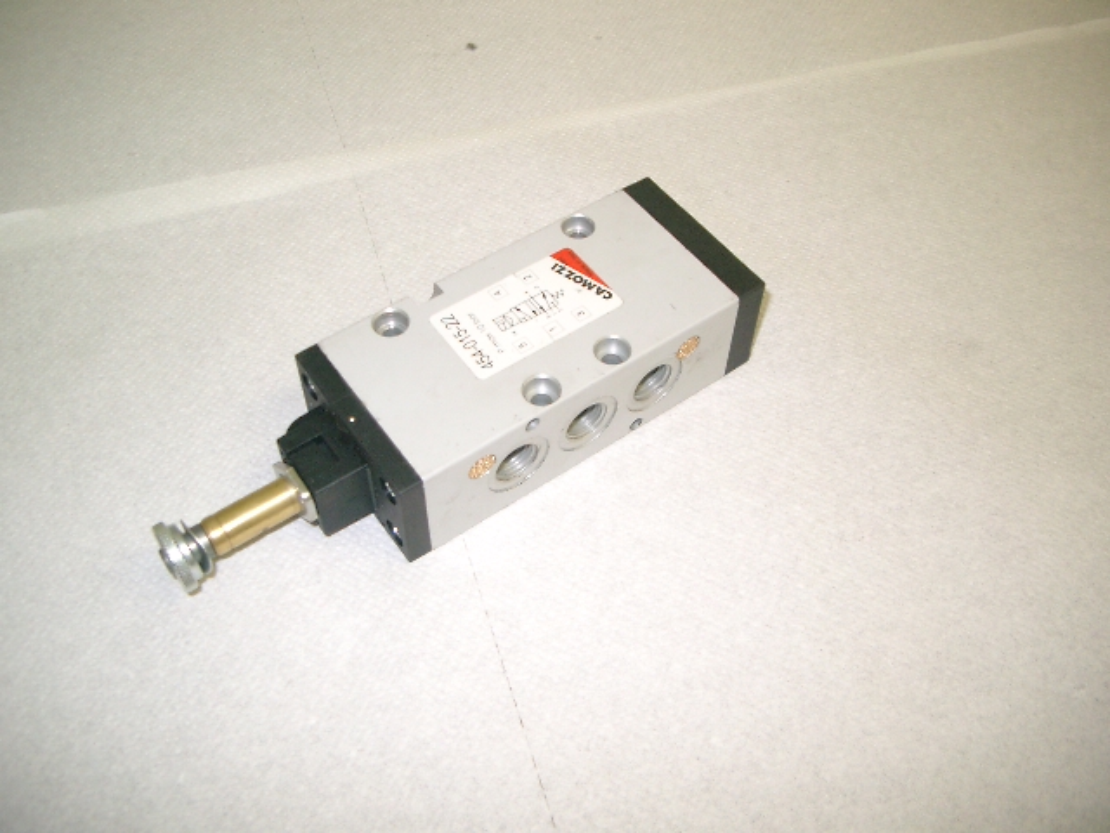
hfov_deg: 50.1
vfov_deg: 38.7
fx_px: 1186
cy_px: 416
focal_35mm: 37
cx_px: 555
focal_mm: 7.6
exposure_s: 1/60
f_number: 2.6
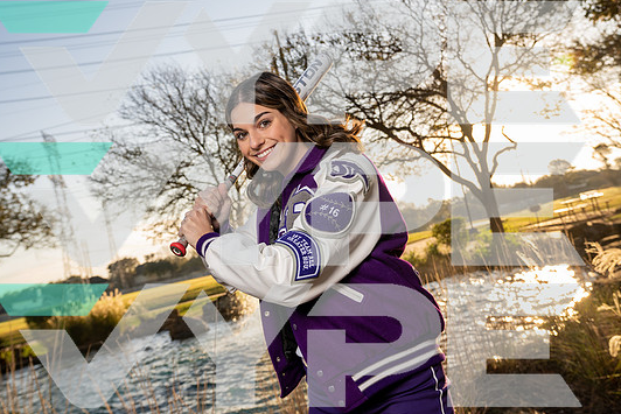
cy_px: 205
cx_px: 288
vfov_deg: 36.9
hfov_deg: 53.1
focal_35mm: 36
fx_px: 621
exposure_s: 1/250
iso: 160
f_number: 5.6
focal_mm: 33
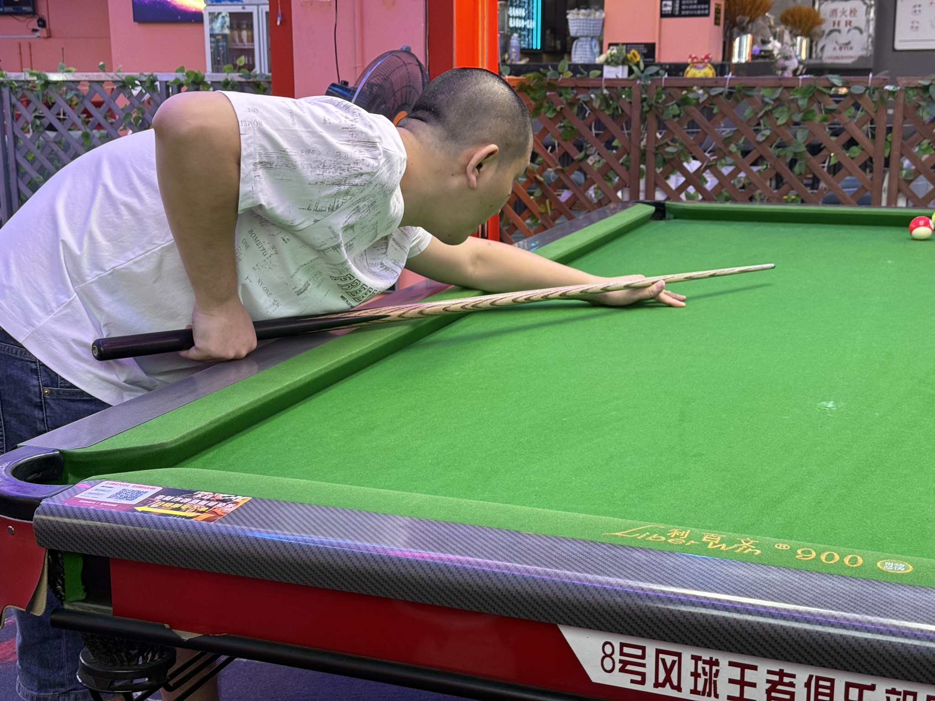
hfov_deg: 39.7
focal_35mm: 48
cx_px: 468
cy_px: 350
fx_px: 1297
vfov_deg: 30.3
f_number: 1.78
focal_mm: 6.76
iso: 64
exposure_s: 1/50
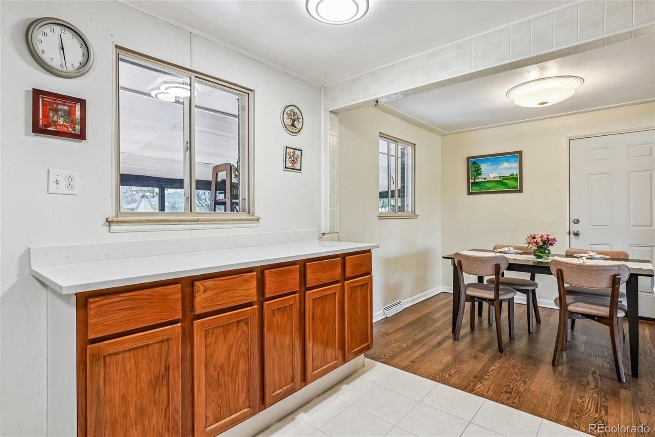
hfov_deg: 90.0
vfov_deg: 67.4
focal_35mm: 18
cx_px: 328
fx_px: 327
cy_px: 218
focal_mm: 18
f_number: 11
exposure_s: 1/5
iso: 400
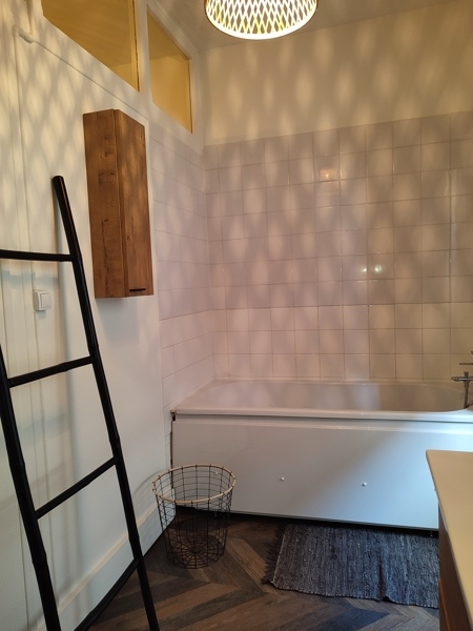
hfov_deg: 56.8
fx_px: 437
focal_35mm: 24
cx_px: 236
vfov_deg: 71.6
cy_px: 316
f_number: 1.89
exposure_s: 1/33
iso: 367
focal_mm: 5.89
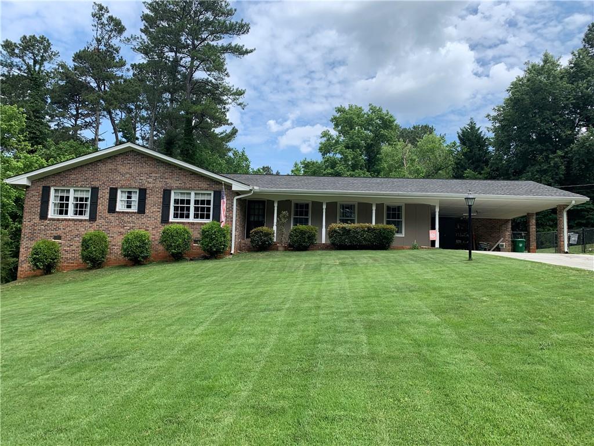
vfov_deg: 53.1
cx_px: 297
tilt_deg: +5.9
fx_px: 446
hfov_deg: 67.3
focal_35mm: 26
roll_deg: -1.6
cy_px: 223
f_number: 1.8
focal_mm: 4.25
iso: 25
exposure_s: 1/1536
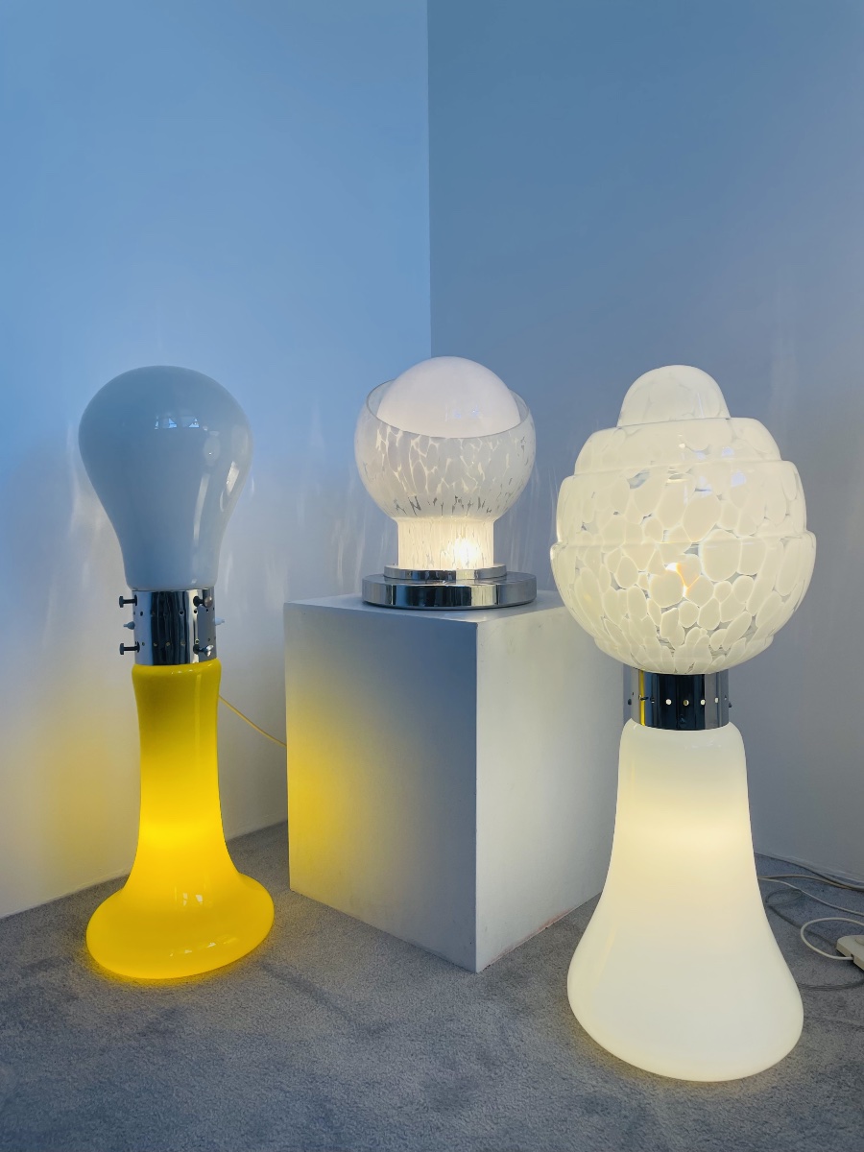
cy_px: 576
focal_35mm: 26
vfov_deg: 67.3
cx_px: 432
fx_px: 865
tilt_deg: -3.6
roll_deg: +1.1
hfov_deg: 53.1
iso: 32
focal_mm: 4.2
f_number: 1.6
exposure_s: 1/200
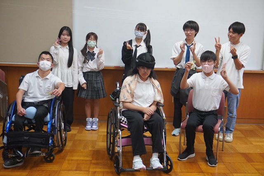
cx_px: 132
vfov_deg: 31.9
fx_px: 308
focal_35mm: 42
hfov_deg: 46.4
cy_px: 88
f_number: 4.5
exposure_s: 1/160
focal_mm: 28
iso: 2000
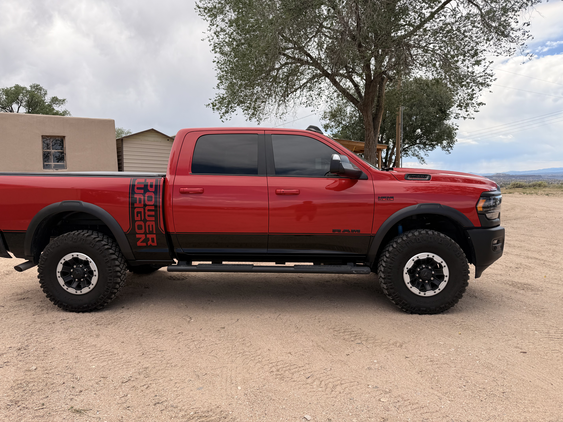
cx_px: 282
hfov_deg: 71.6
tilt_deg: -2.8
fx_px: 390
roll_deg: +1.9
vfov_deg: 56.8
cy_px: 211
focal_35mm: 24
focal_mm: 6.76
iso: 80
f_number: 1.78
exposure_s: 1/3145
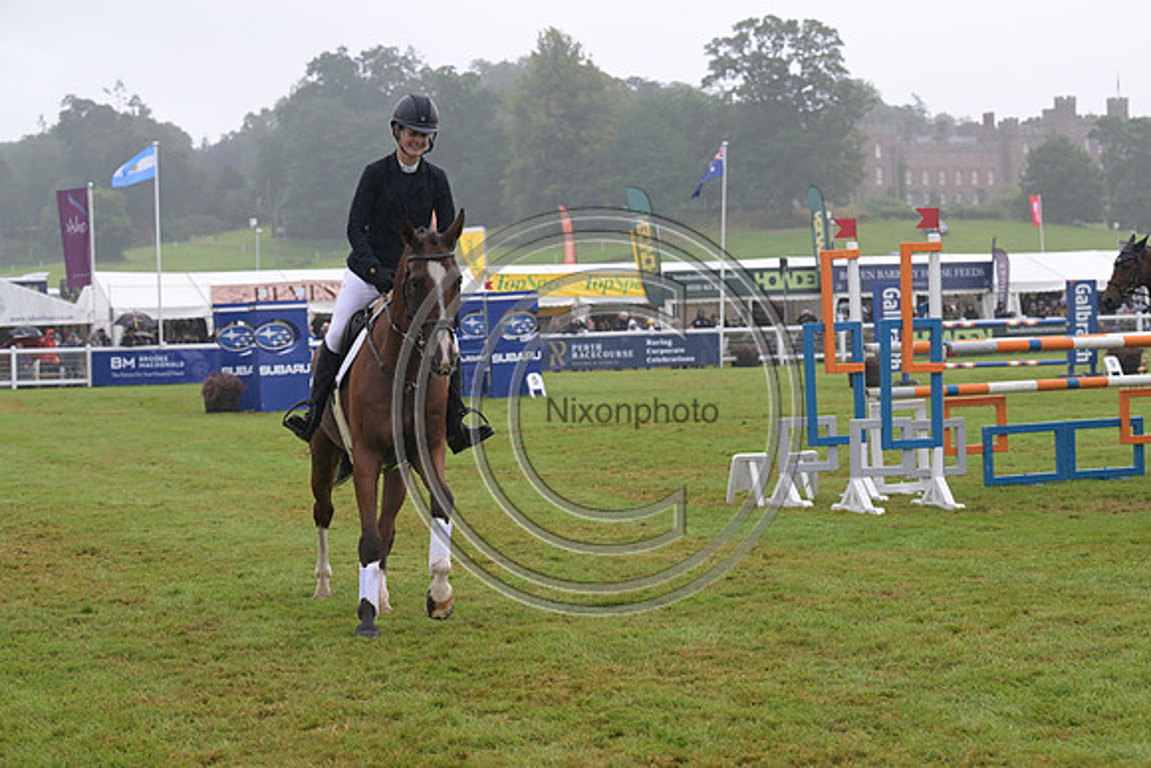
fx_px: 2782
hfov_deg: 23.4
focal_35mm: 87
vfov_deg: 15.7
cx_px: 576
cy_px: 384
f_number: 5.6
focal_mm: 87
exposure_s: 1/800
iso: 900
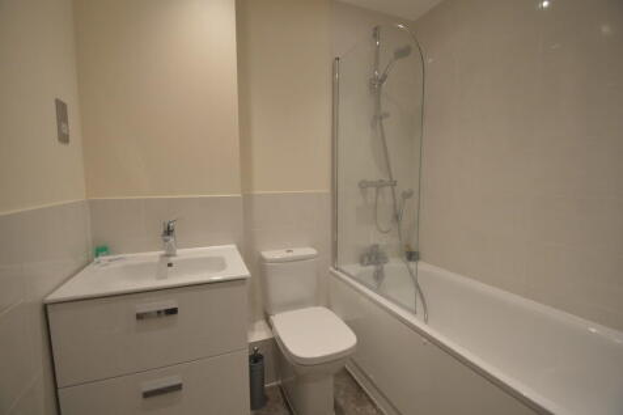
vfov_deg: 77.3
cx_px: 312
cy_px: 208
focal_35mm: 15
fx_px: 259
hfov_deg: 100.4
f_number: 3.5
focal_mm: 10
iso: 500
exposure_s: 1/60
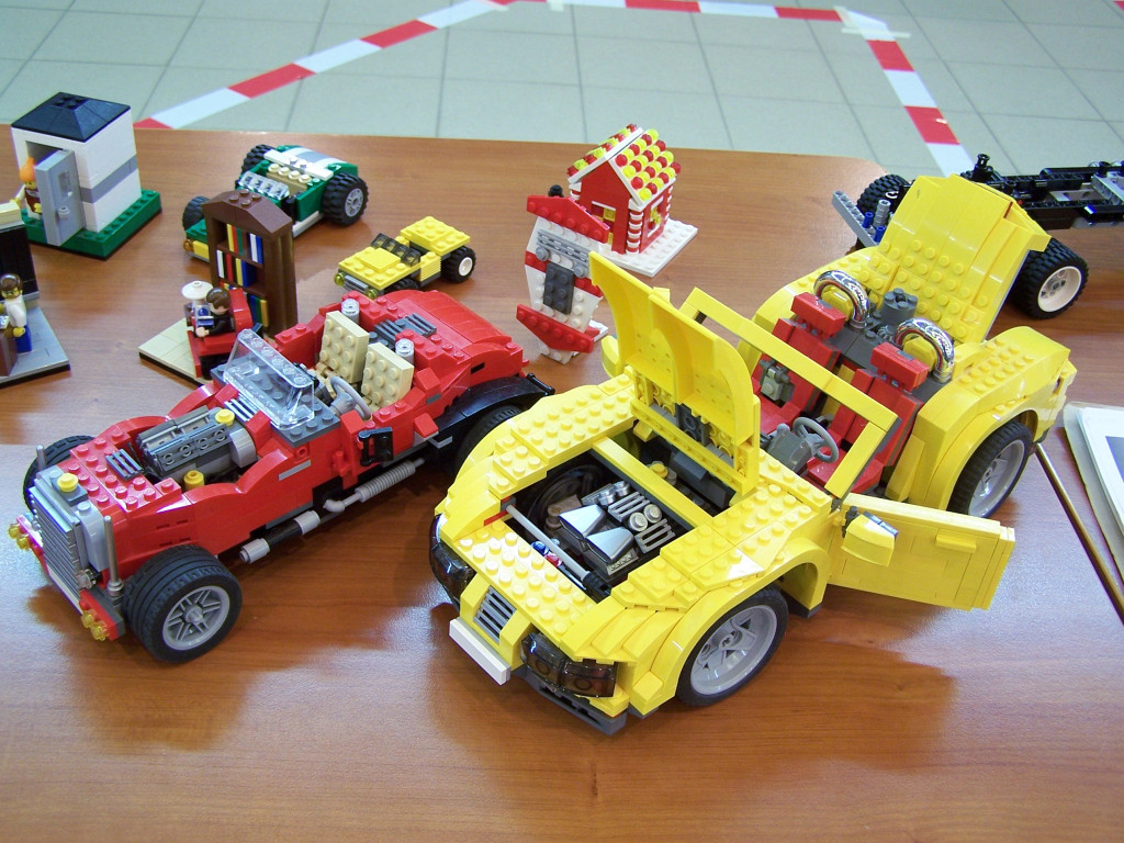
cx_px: 562
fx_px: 1234
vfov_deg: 37.7
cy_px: 422
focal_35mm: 38
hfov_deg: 49.0
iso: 80
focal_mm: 6.3
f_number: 2.8
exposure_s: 1/4
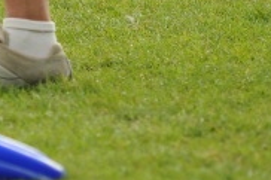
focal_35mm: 1321
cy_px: -74
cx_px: -225
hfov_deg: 1.6
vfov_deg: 1.0
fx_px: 9935
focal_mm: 200
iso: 200
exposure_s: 1/800
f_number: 2.8
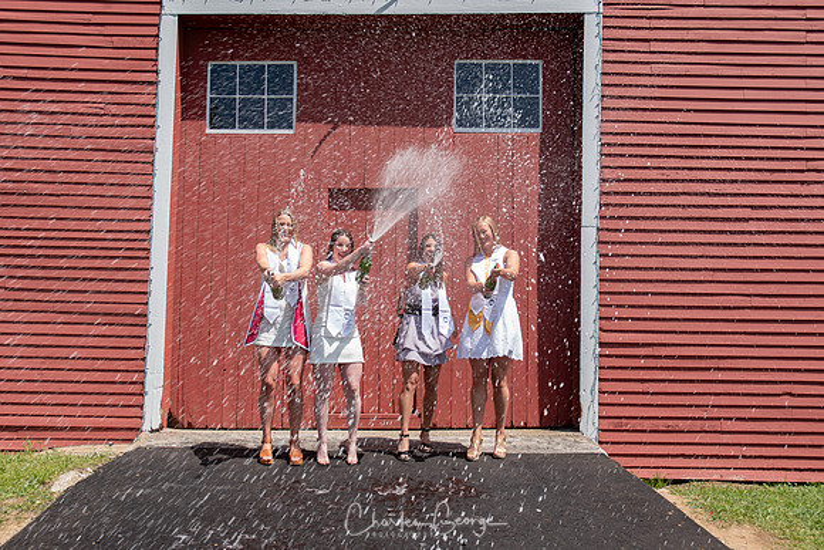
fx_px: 860
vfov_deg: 35.5
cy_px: 275
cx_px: 412
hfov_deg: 51.2
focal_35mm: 38
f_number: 5.6
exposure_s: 1/250
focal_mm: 25
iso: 100
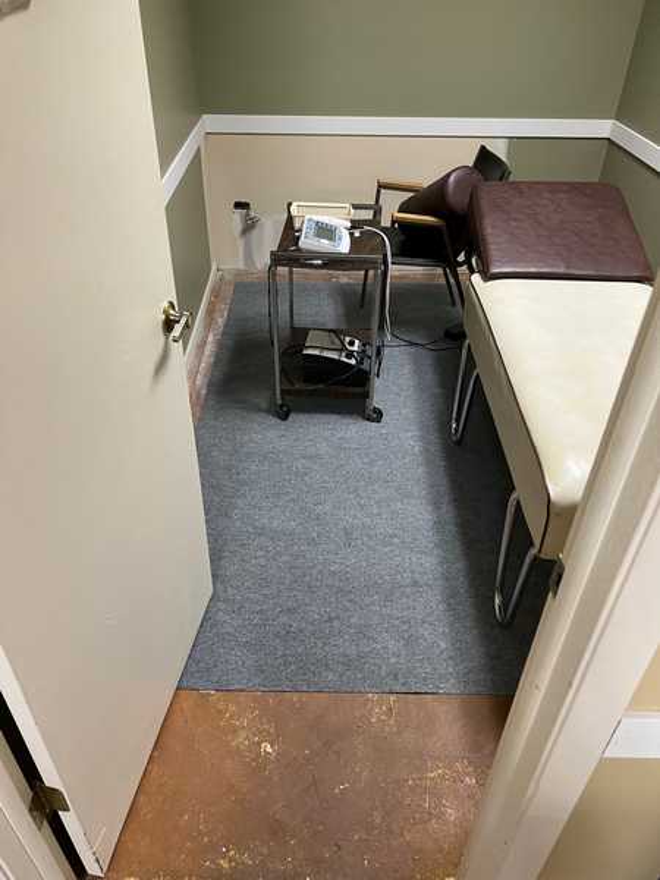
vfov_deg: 67.3
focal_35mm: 26
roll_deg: -1.3
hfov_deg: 53.1
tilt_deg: -36.7
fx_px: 661
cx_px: 330
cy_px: 440
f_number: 1.5
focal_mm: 5.7
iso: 200
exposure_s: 1/60
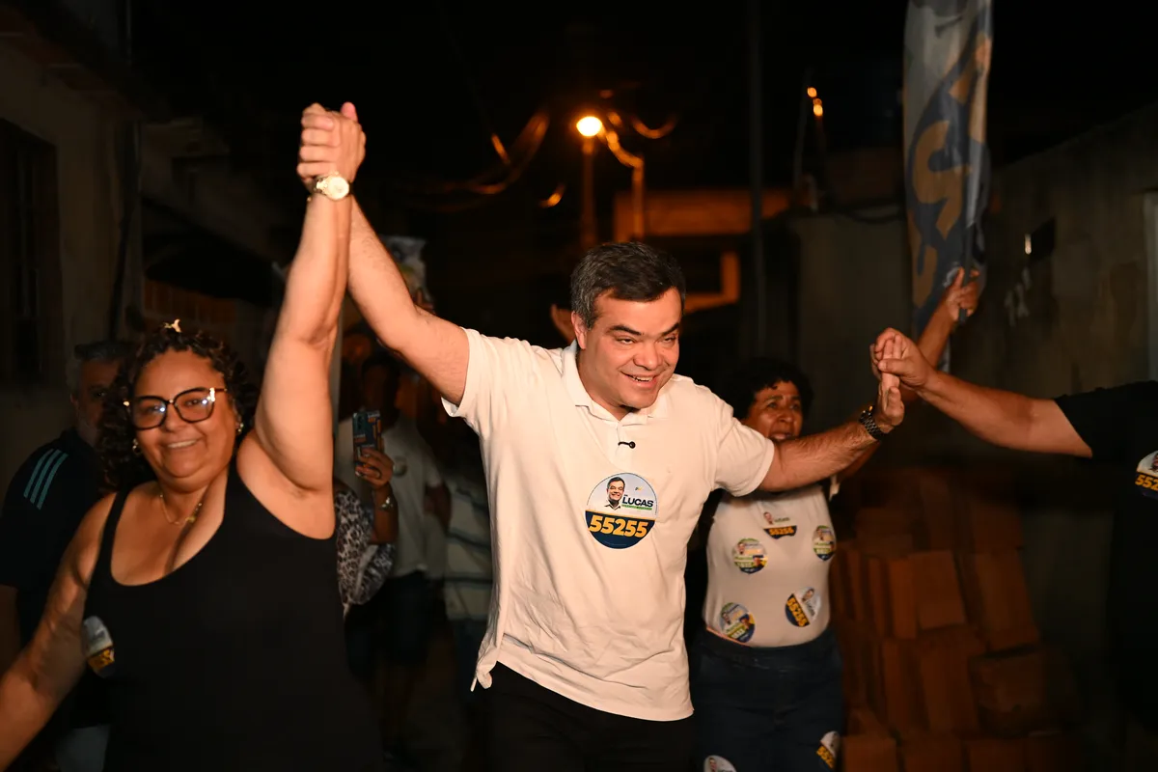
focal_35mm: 35
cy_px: 386
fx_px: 1126
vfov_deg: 37.9
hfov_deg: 54.4
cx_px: 579
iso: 640
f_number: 1.4
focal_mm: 35
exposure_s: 1/200
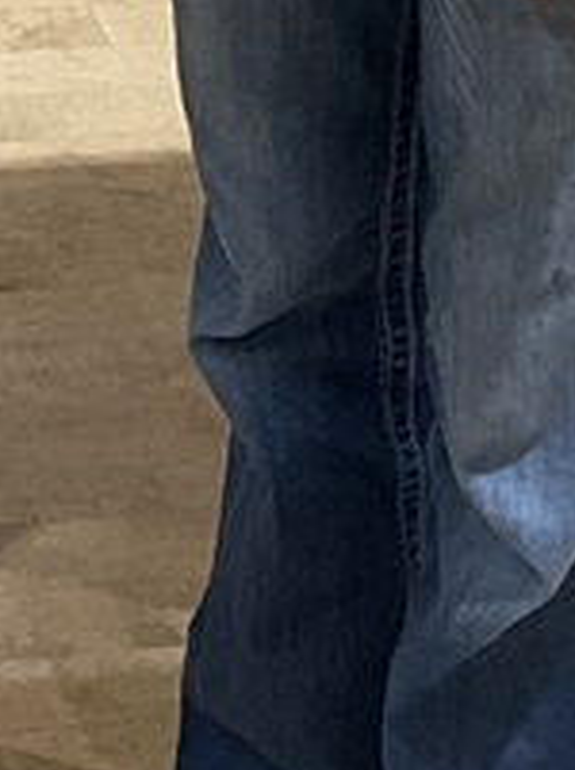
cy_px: -1053
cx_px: -494
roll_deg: +0.9
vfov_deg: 11.3
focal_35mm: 148
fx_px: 3288
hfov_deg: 9.5
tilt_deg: -14.3
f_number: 1.8
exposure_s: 1/60
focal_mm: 3
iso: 80
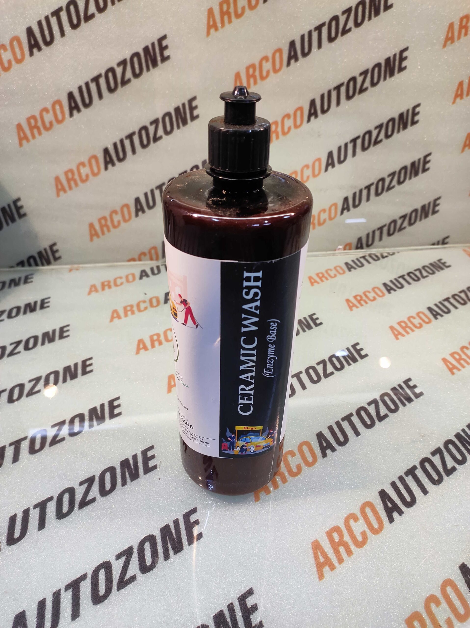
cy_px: 314
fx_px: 308
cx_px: 235
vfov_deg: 91.1
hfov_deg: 74.7
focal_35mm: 17
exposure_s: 1/50
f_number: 1.79
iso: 298
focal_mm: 4.74
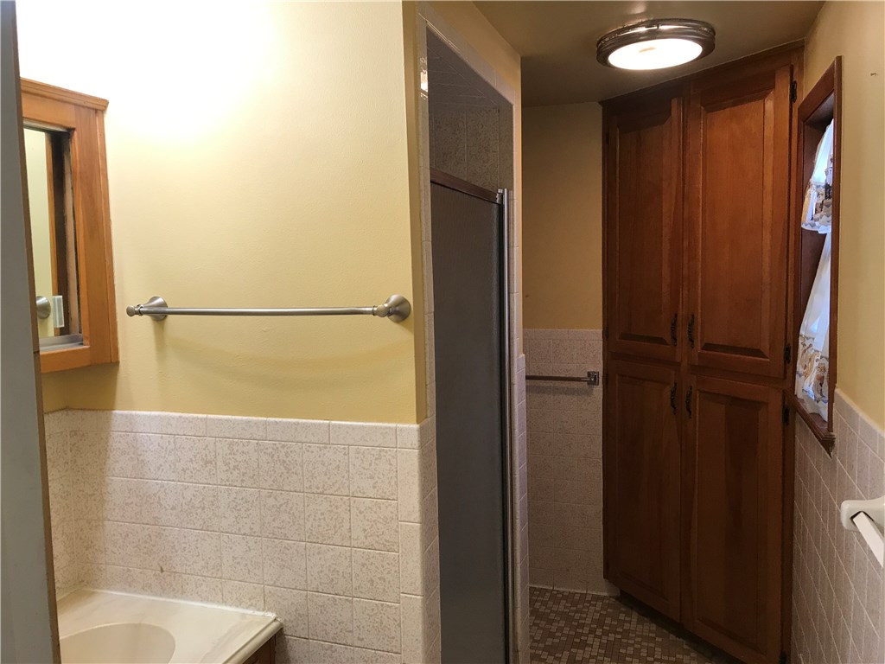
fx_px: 716
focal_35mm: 28
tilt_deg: -7.1
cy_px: 332
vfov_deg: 49.7
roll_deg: +2.7
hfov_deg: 63.4
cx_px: 442
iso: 32
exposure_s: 1/30
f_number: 1.8
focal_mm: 3.99
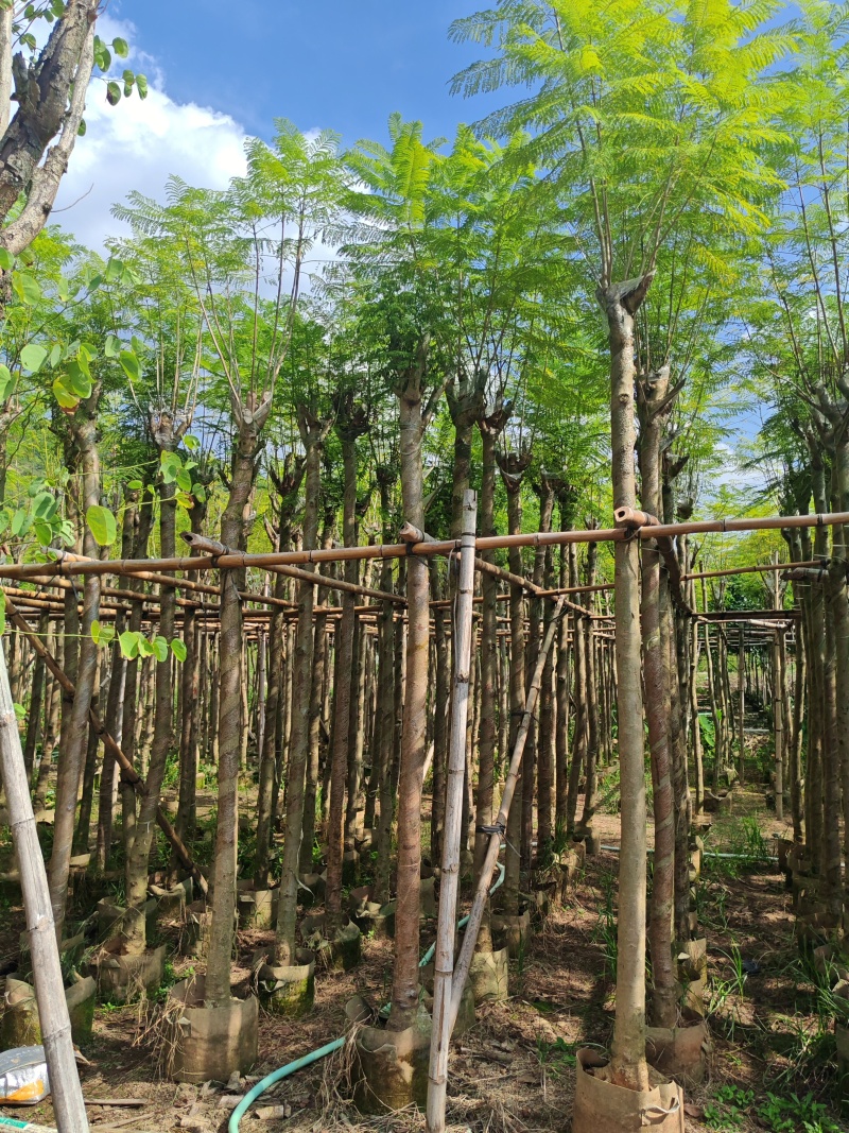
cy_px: 566
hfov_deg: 51.3
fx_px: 883
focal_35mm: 27
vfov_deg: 65.3
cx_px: 424
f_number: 1.95
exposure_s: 1/1600
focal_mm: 5.52
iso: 50
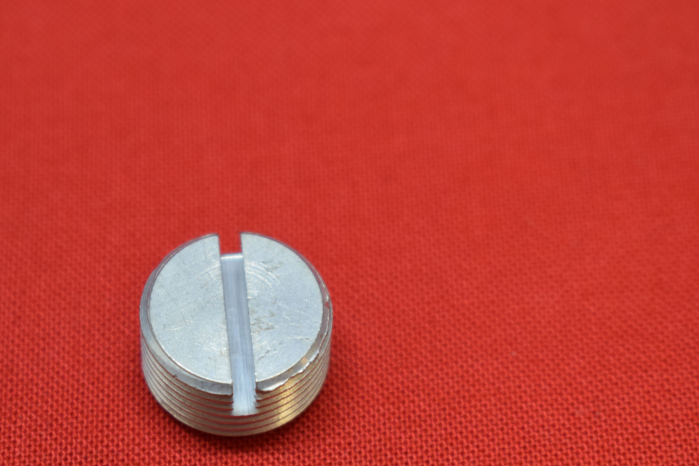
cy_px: 345
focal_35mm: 127
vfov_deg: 10.8
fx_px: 2462
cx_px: 222
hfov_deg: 16.1
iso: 800
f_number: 5.6
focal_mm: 55
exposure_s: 1/60
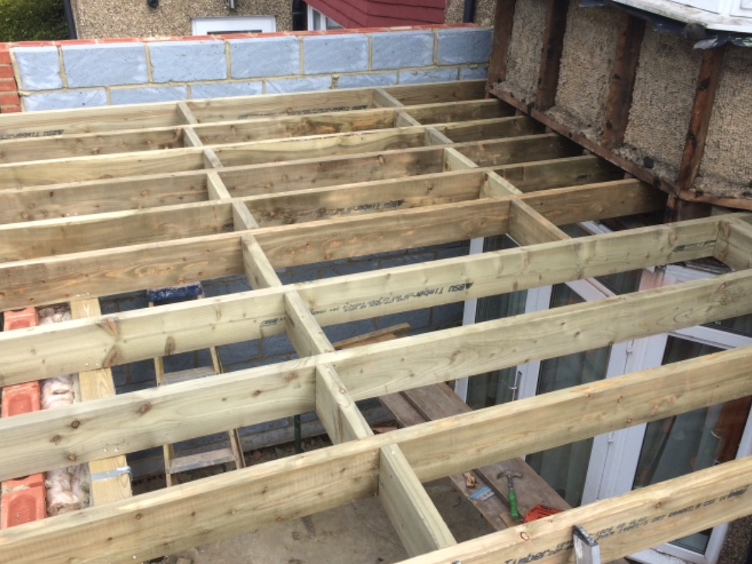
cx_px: 383
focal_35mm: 36
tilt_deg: -29.9
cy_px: 255
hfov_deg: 51.4
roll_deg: -1.6
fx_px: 782
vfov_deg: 39.6
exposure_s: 1/746
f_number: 2.2
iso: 32
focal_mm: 4.15
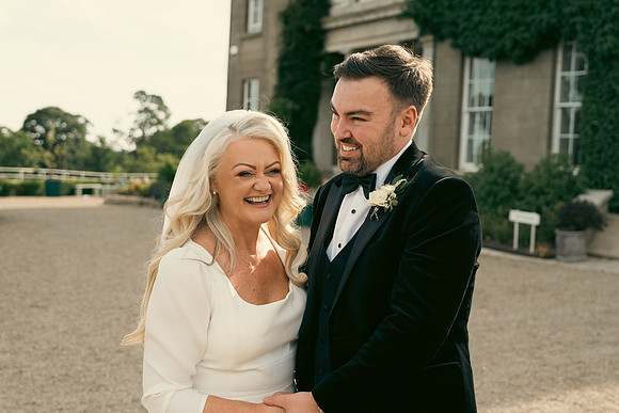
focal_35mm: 55
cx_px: 310
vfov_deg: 24.6
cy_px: 206
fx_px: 946
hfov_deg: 36.2
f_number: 3.2
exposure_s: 1/800
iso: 125
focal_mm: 37
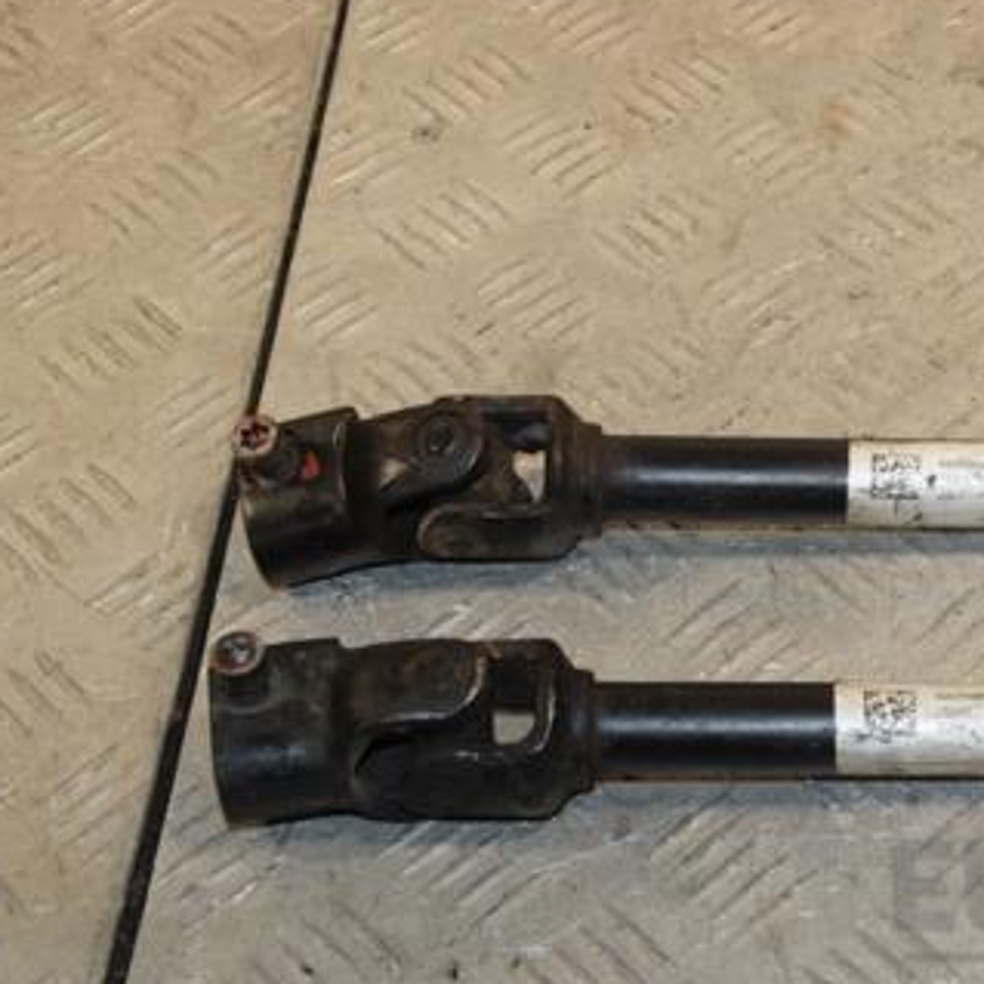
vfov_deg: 20.7
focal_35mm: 84
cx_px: 836
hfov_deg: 20.4
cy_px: 475
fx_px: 2695
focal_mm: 35
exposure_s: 1/200
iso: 800
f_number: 8
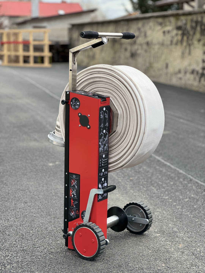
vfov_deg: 25.3
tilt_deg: -8.8
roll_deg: -0.9
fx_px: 608
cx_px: 102
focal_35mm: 77
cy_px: 136
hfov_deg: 19.1
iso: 25
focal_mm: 9
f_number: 2.8
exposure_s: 1/196
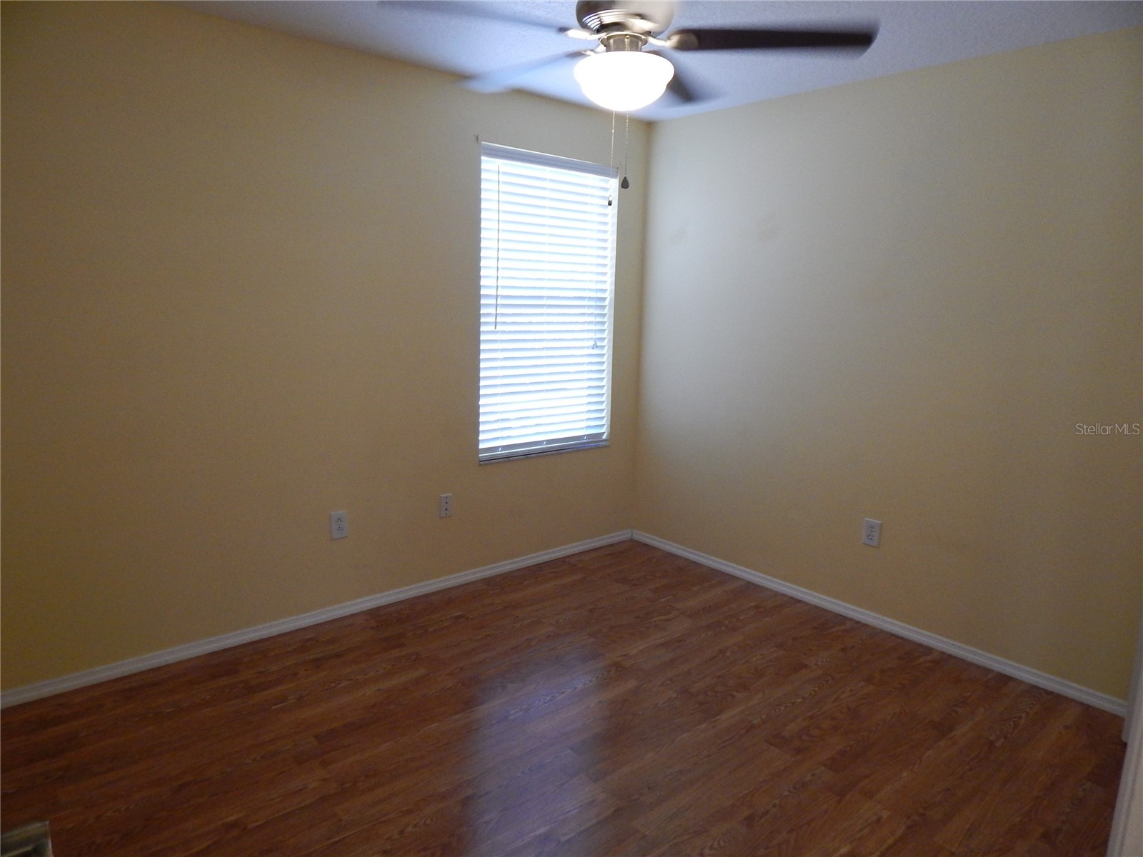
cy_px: 428
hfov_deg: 76.4
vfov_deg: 61.1
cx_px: 572
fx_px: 726
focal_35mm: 22
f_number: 3
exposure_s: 1/60
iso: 400
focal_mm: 4
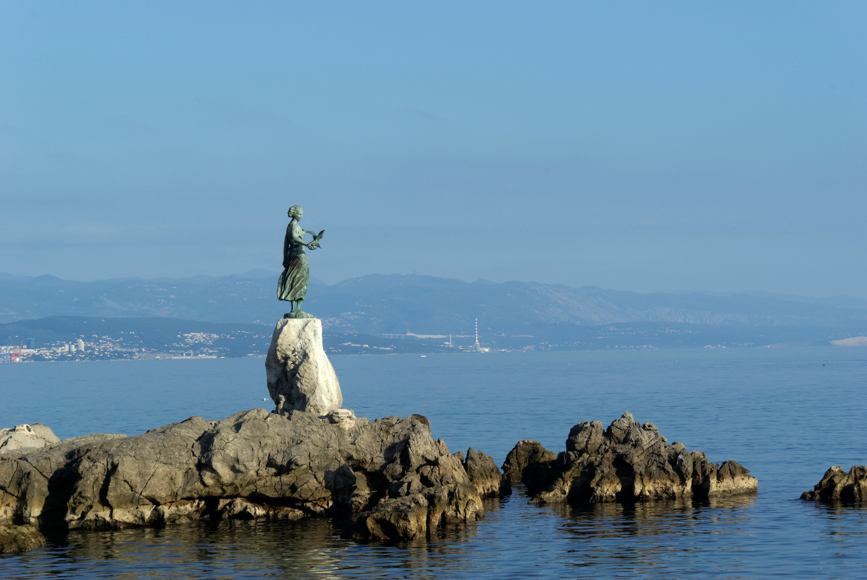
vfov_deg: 13.1
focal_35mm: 105
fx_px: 2532
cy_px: 290
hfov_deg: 19.4
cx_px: 434
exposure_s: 1/250
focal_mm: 70
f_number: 9.5
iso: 100
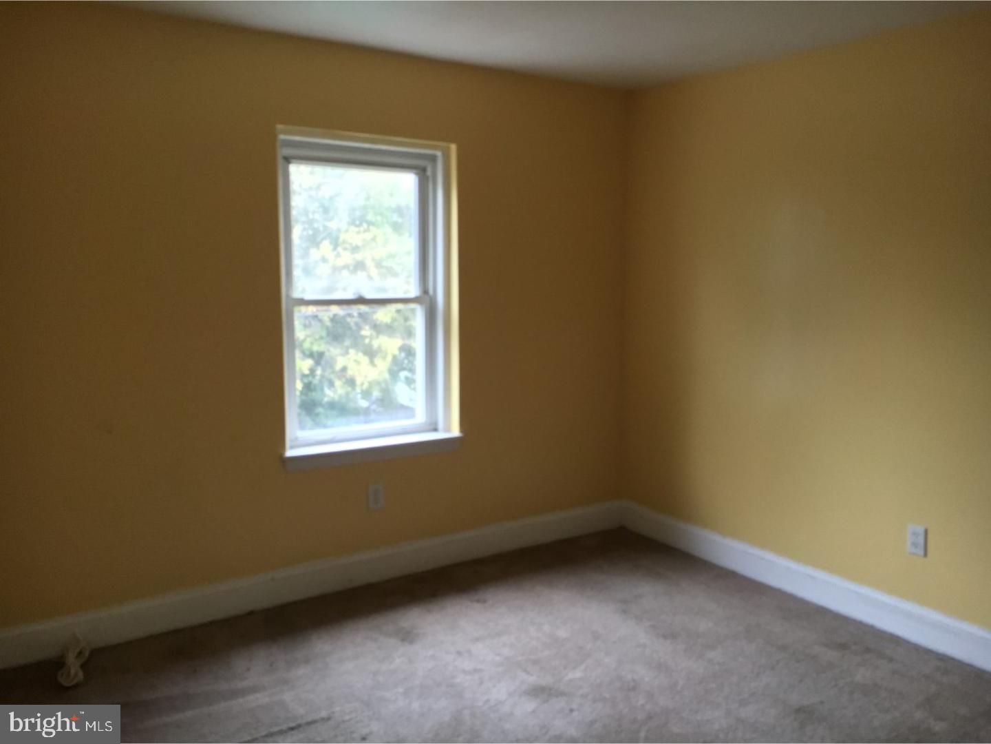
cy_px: 372
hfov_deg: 61.7
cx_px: 496
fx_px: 830
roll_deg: +0.1
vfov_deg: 48.2
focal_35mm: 29
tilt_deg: -8.3
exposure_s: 1/15
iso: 250
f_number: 2.2
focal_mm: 4.15
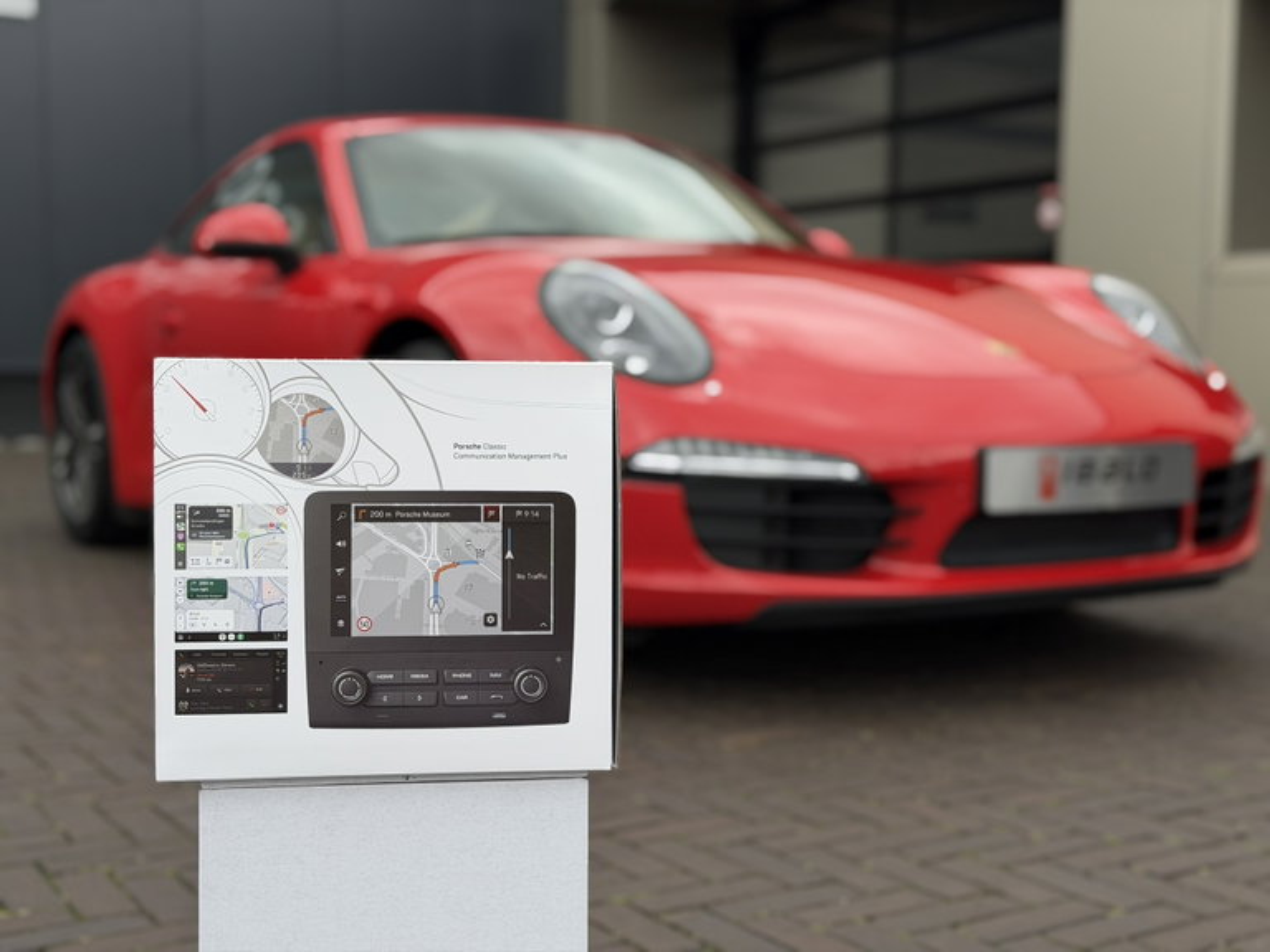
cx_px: 635
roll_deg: -0.4
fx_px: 1761
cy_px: 476
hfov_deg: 39.7
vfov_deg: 30.3
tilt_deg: -3.7
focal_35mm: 48
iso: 64
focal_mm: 6.76
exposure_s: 1/1754
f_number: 1.78
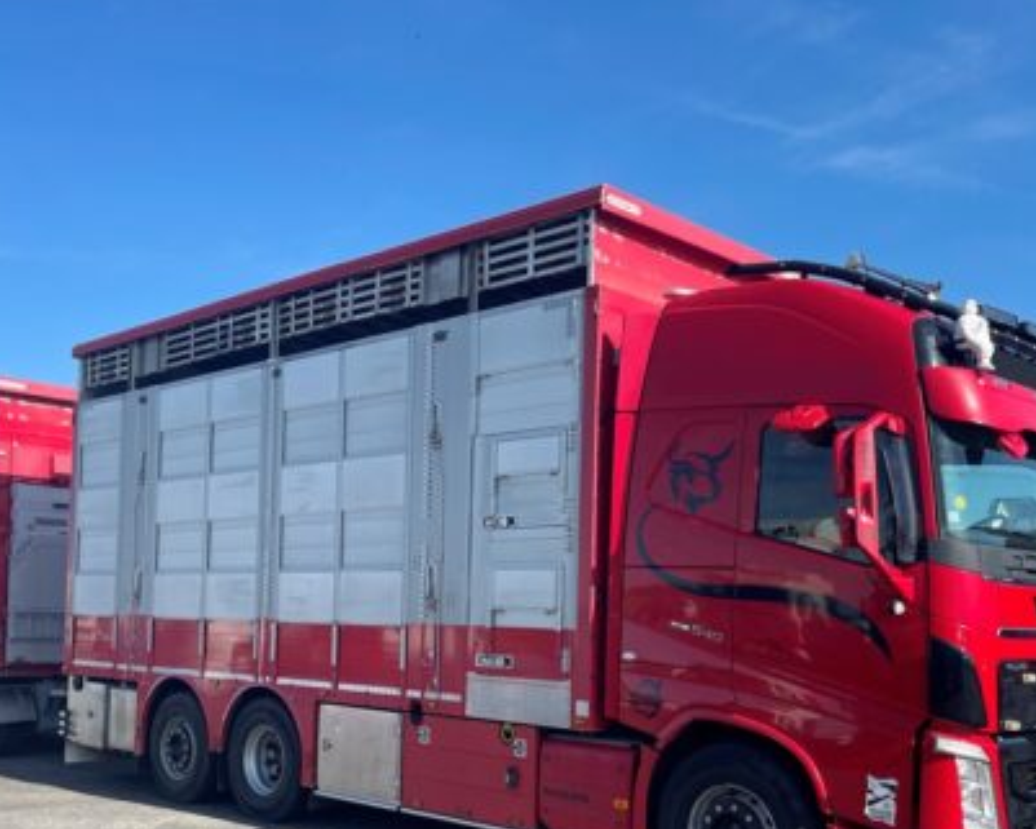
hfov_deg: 47.9
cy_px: 558
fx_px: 1165
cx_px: 475
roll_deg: -2.5
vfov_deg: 38.7
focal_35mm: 38
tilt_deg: +7.1
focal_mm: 4.2
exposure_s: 1/1770
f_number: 1.6
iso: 32
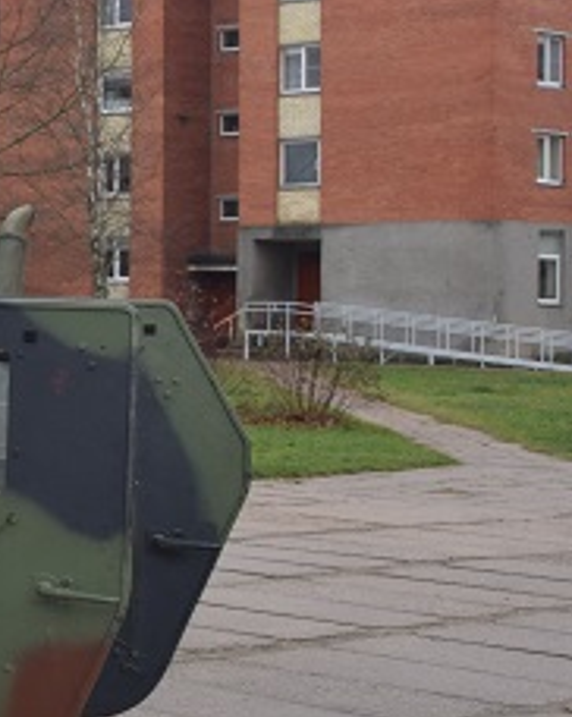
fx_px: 2119
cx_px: -723
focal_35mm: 100
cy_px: 233
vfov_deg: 19.1
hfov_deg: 12.6
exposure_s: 1/125
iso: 180
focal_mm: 18
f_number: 5.6
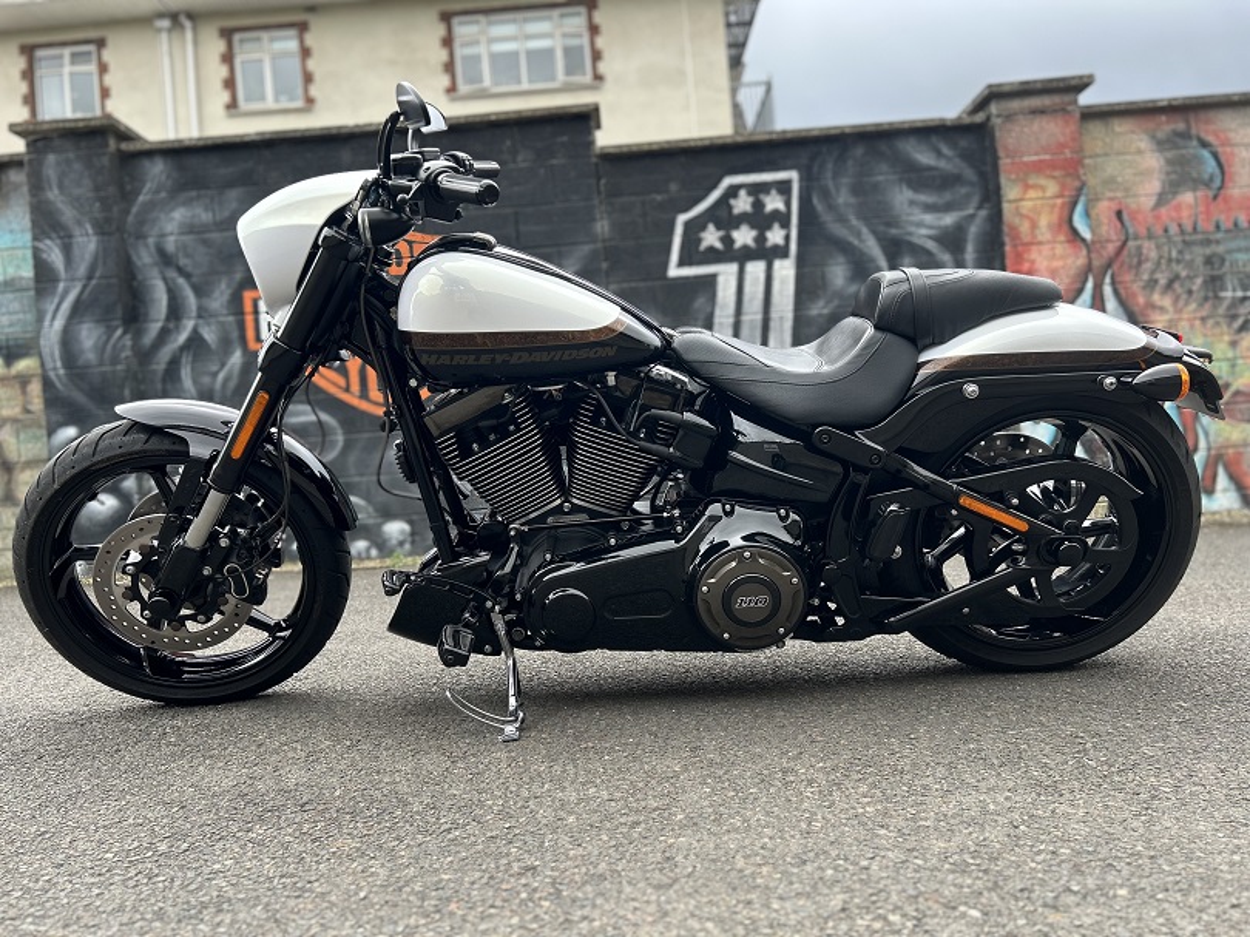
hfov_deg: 67.3
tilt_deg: +0.9
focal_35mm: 26
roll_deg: +4.5
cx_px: 625
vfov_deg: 53.0
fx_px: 939
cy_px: 468
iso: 50
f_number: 1.5
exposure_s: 1/909
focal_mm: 5.7
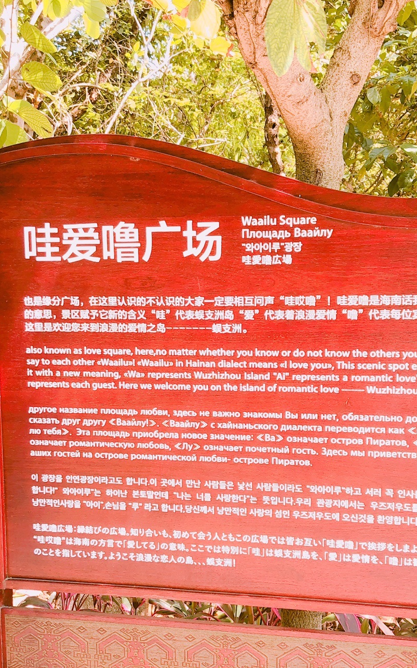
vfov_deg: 40.8
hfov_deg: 26.3
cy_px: 413
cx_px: 222
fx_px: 891
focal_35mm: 49
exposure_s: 1/138
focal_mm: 3.99
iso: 20
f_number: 1.8
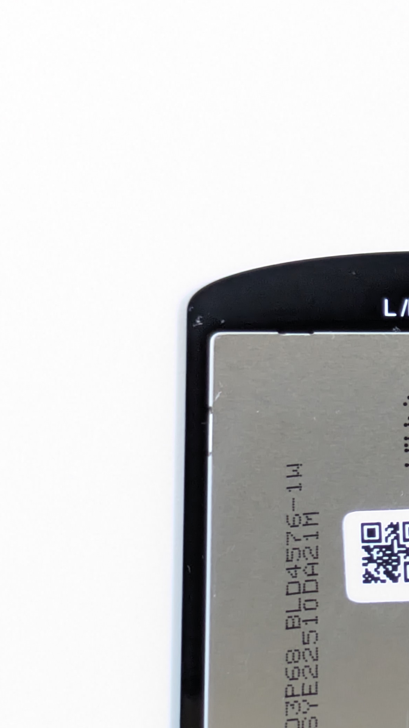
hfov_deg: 9.7
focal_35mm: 123
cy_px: 677
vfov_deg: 17.1
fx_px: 2372
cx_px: 545
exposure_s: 1/50
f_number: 1.89
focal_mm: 5.43
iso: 515
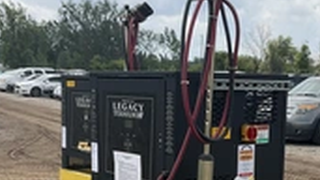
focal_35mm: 74
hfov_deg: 28.5
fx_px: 628
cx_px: 189
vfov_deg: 15.8
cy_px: 199
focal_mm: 3
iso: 25
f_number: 1.8
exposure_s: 1/1675
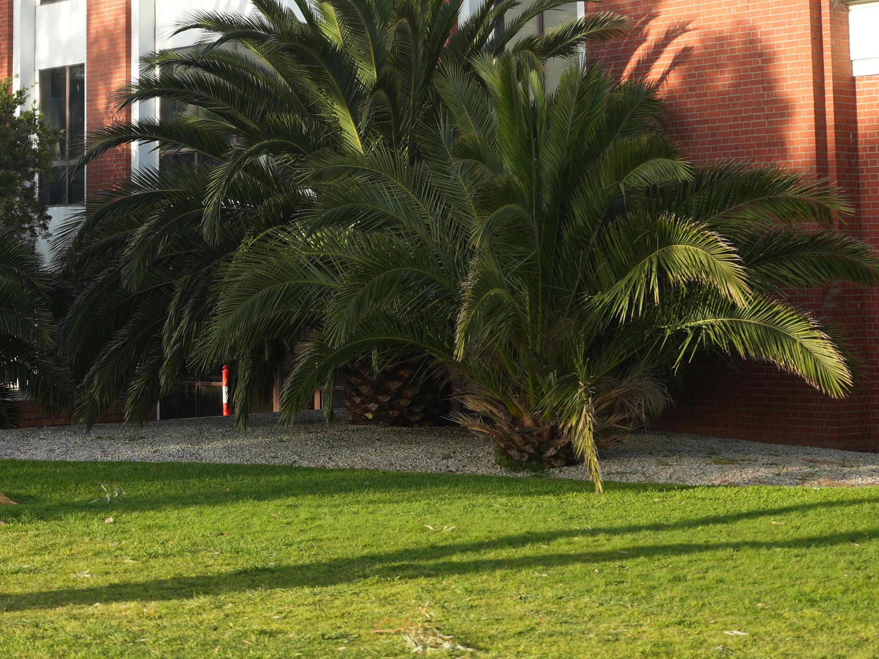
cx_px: 320
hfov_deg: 23.5
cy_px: 18
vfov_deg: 17.4
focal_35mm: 83
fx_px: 2108
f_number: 3.2
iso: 100
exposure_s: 1/100
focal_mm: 36
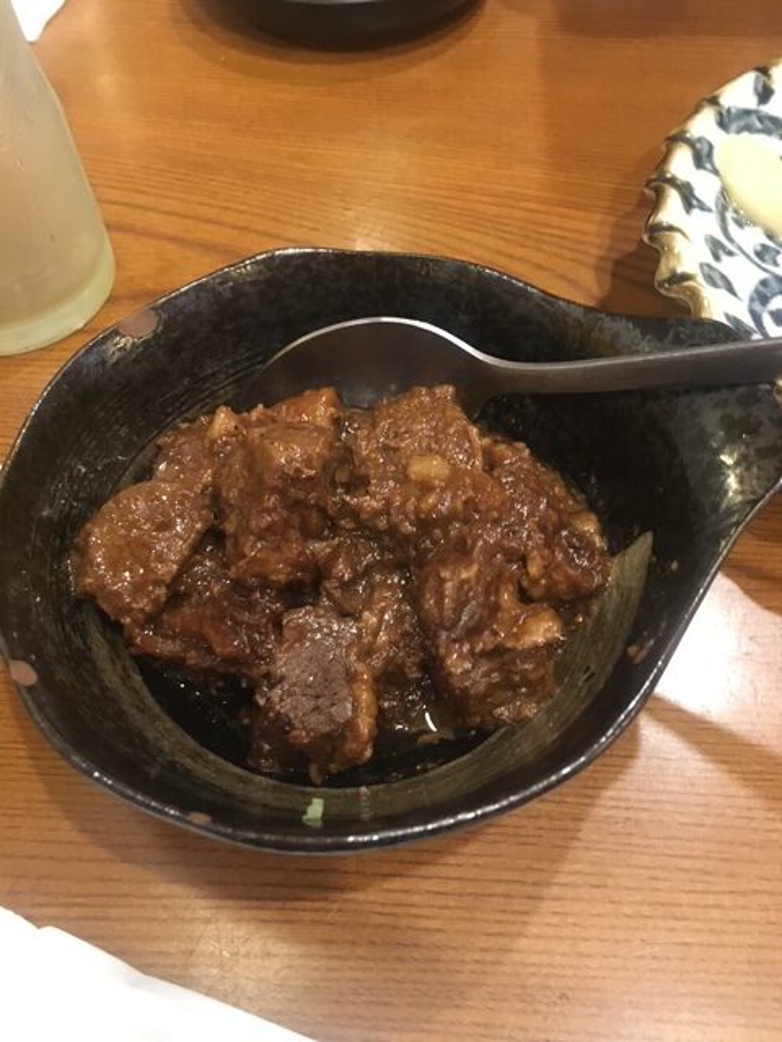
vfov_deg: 61.7
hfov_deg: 48.2
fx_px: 874
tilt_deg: -56.0
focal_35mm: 29
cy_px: 521
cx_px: 391
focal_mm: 4.15
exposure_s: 1/15
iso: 400
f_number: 2.2
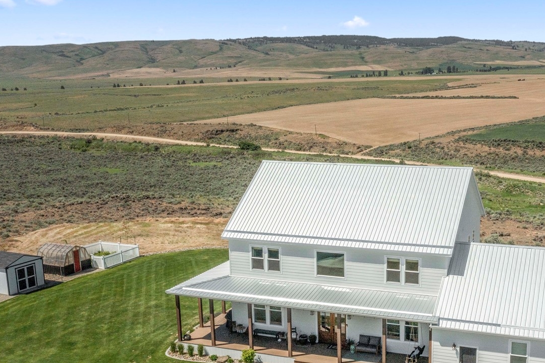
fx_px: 666
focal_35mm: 44
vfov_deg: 30.3
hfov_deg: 44.0
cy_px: 236
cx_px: 351
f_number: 8
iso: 100
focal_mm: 10.26
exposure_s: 1/2000
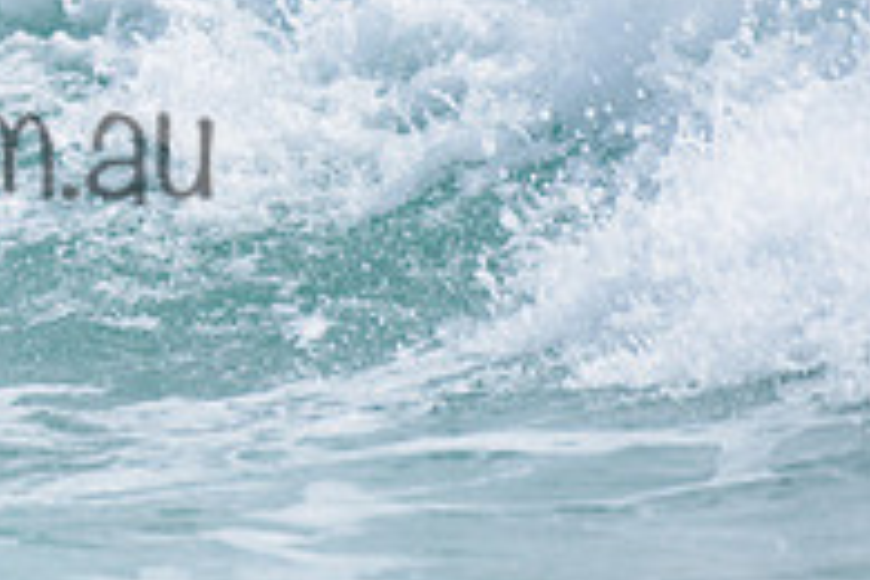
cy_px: -98
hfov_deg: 1.1
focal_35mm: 1820
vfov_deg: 0.8
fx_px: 43980
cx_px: -550
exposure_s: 1/2000
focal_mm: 500
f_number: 5.6
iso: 140
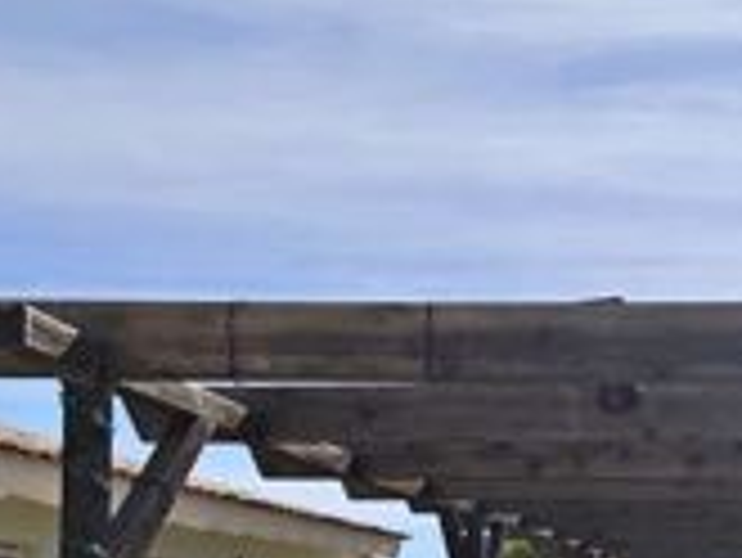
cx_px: 704
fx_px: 1287
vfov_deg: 22.0
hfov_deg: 30.4
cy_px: 720
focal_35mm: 60
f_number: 2.2
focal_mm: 2.16
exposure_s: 1/1208
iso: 50
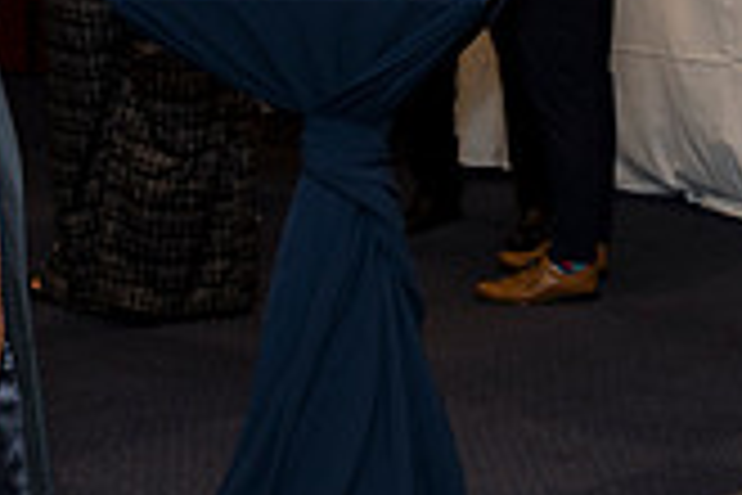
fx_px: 2535
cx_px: 531
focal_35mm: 123
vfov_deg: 11.1
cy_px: 43
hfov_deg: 16.6
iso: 800
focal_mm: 35
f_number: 5
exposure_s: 1/125
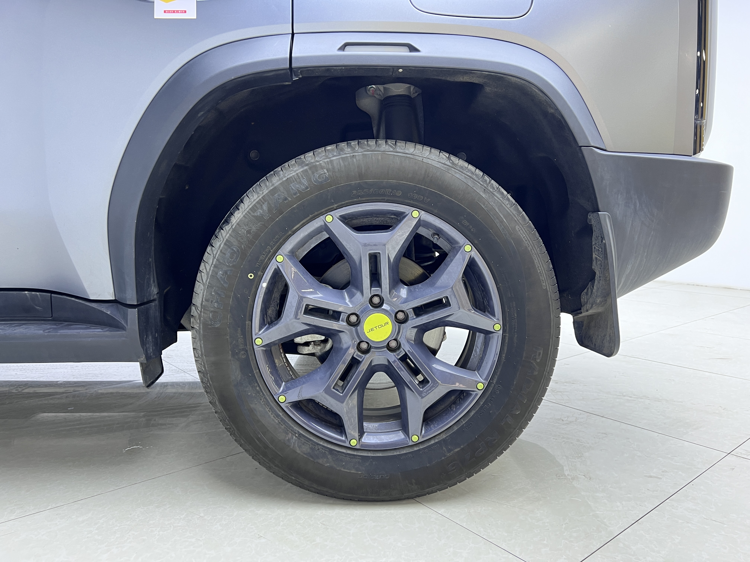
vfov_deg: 53.1
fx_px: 563
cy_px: 281
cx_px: 375
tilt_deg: -8.0
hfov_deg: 67.3
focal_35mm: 26
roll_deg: -0.6
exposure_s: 1/50
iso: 100
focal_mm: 5.7
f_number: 1.5
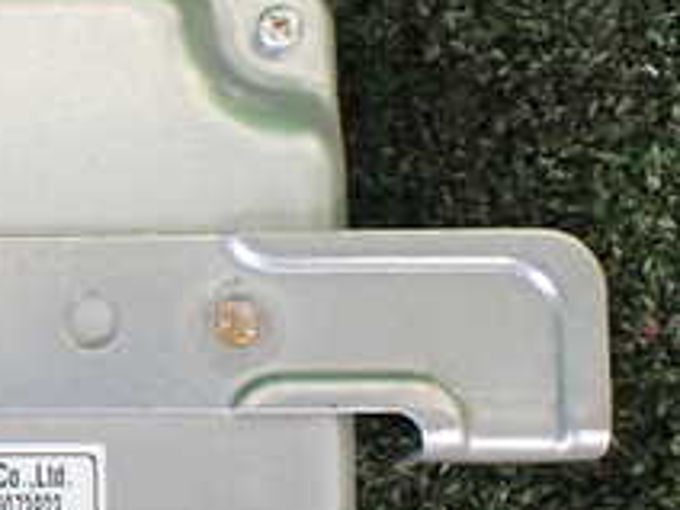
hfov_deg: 21.4
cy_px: 330
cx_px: -138
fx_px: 1670
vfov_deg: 17.3
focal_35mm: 85
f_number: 2.3
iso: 320
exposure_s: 1/125
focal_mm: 5.4
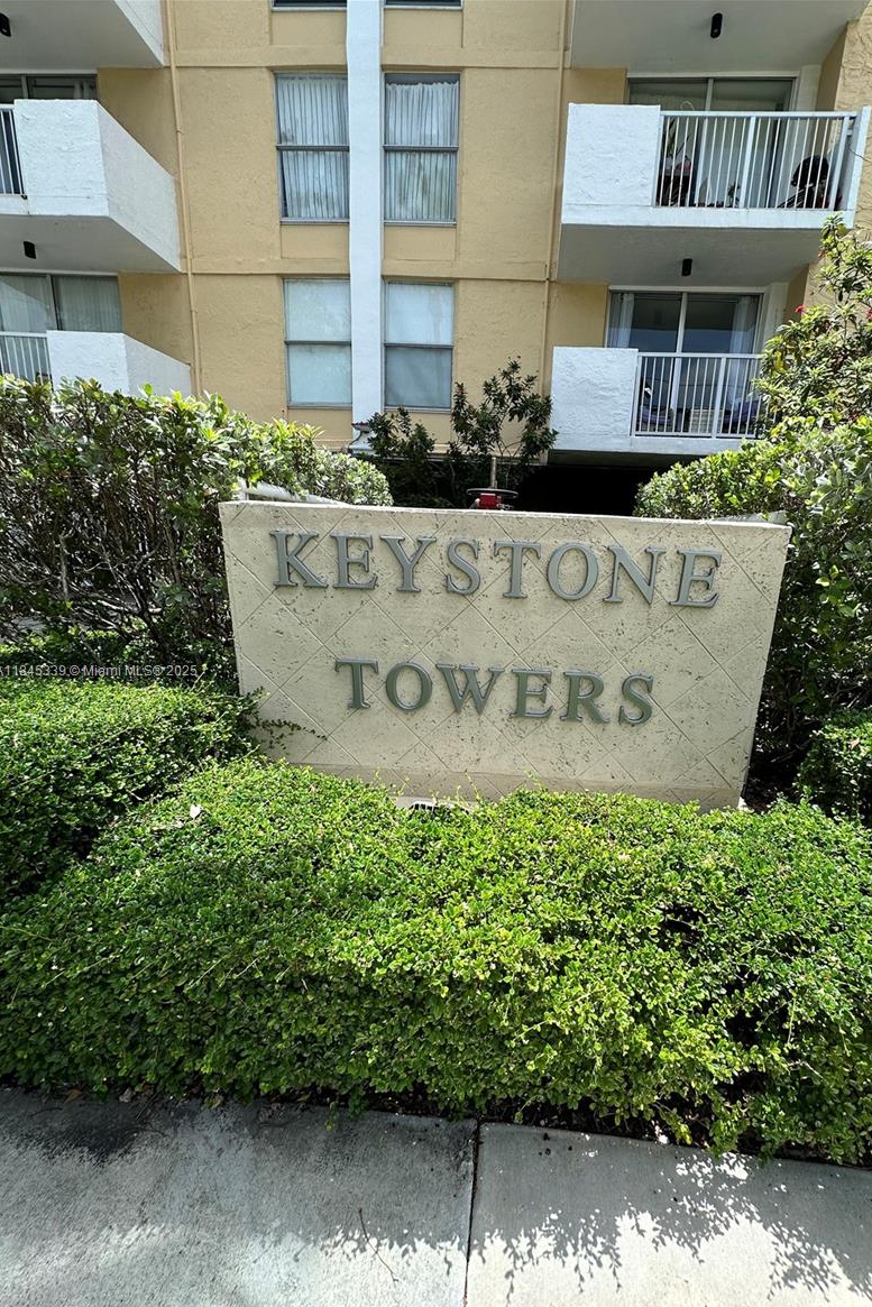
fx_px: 545
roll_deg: -3.2
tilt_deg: -12.0
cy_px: 672
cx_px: 497
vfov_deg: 100.4
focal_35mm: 15
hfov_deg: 76.9
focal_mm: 2.22
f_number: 2.2
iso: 40
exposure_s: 1/882
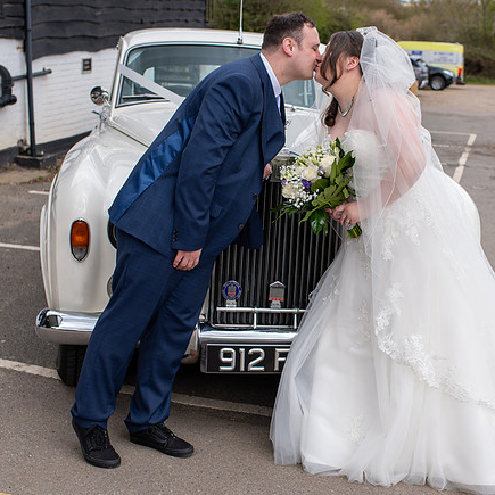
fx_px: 987
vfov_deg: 28.2
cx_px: 339
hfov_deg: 27.9
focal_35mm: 61
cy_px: 255
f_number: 4
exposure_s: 1/320
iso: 100
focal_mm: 35
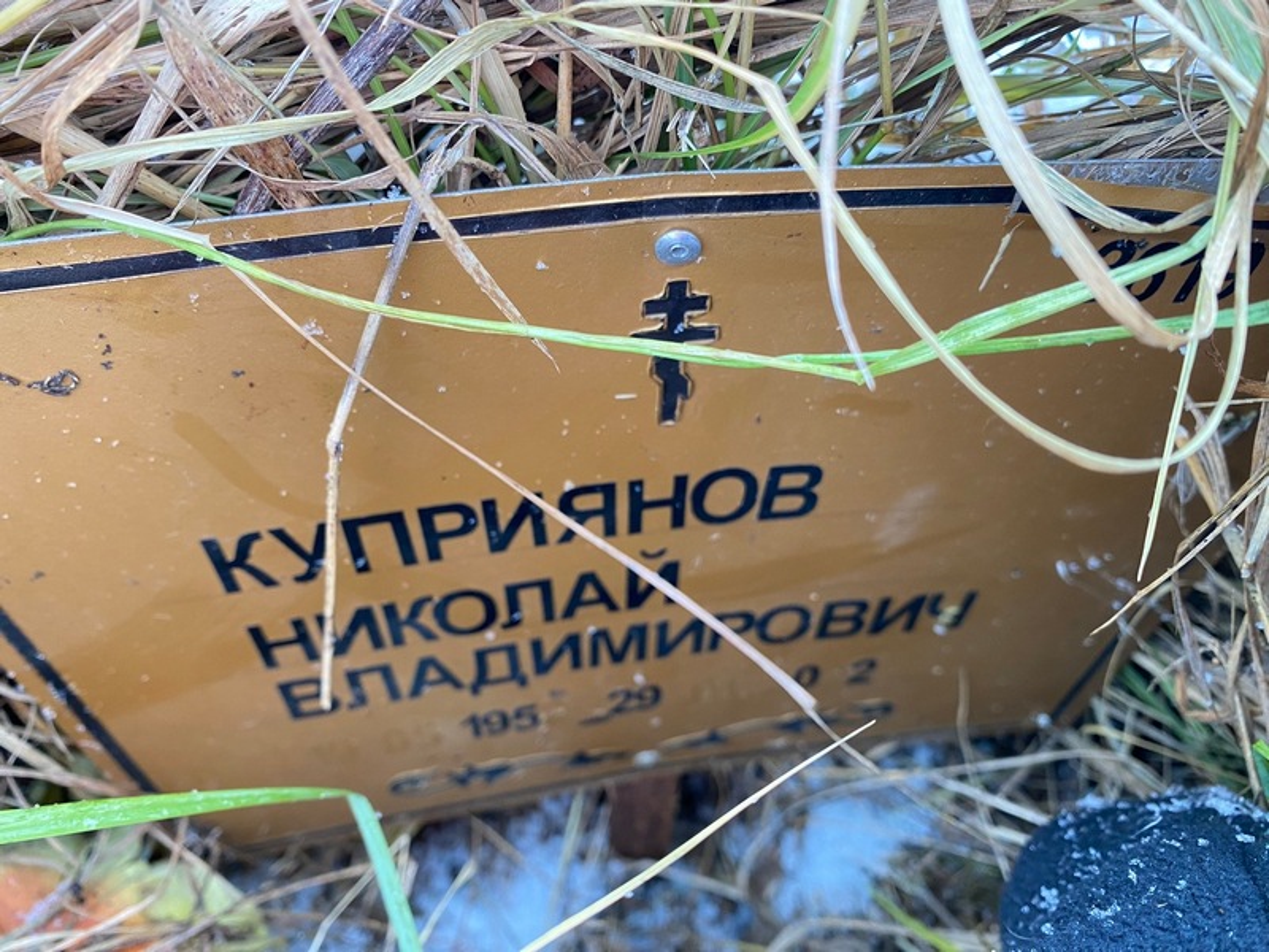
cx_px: 634
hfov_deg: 69.4
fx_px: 916
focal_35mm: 25
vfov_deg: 54.9
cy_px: 476
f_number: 1.8
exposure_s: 1/60
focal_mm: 4.25
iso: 160
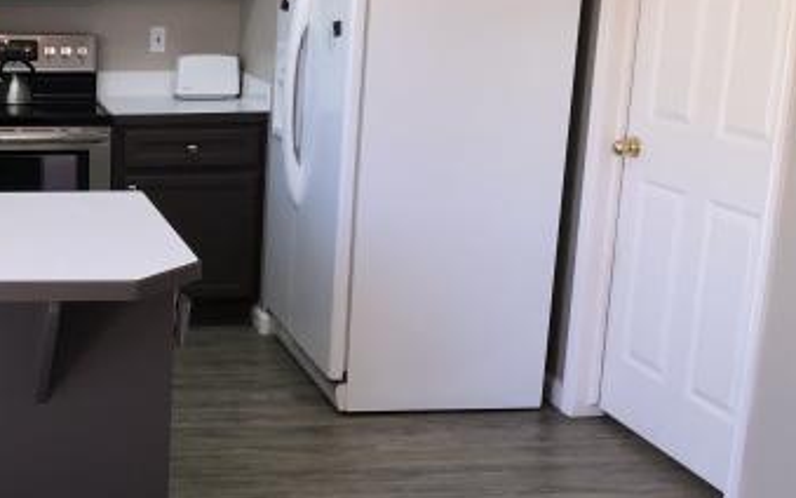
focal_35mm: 56
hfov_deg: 33.9
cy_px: 237
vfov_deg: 23.2
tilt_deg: -12.8
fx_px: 1215
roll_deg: -0.4
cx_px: 52
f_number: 1.8
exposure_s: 1/120
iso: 80
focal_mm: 4
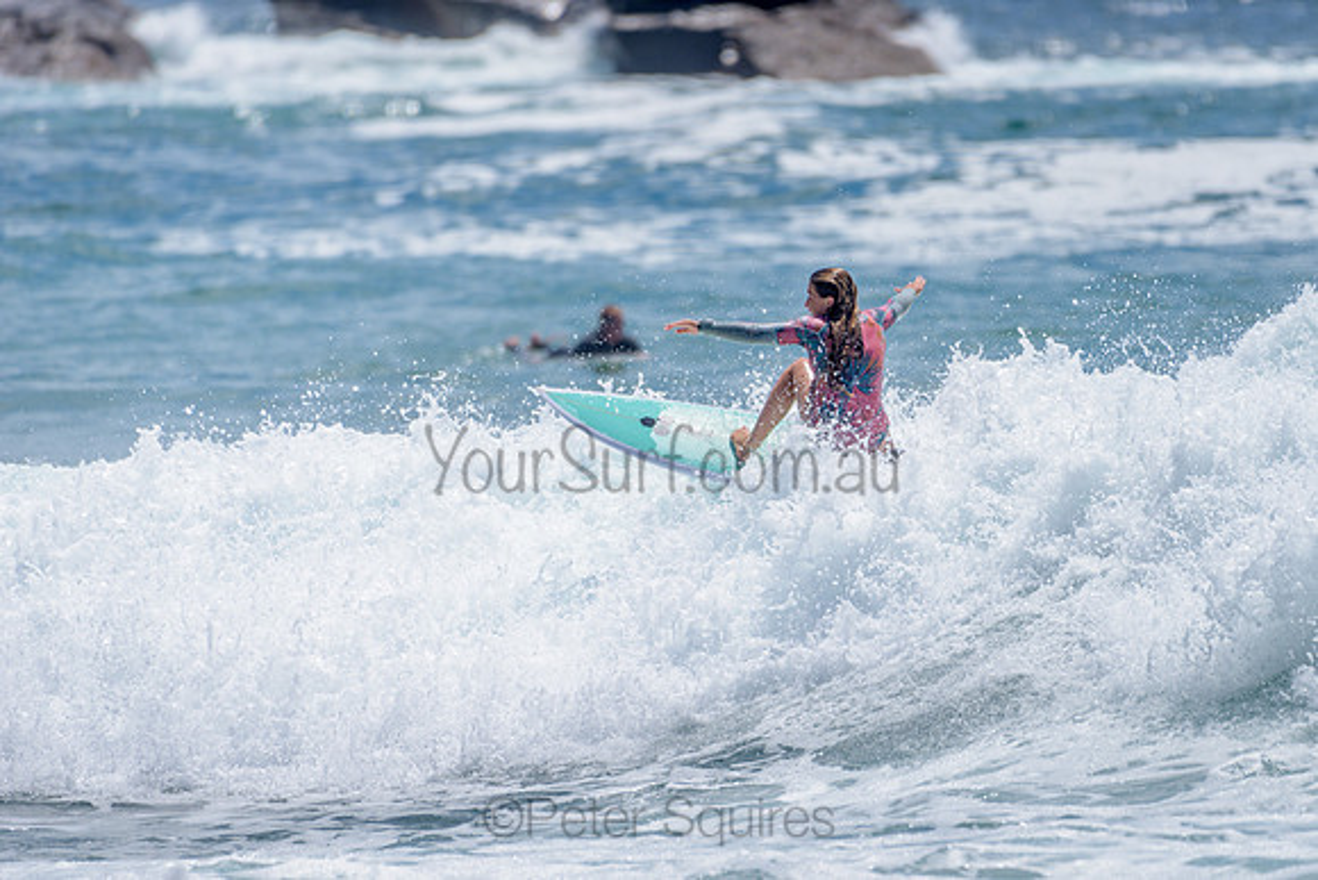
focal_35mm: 613
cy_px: 437
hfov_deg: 3.4
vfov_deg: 2.2
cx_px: 808
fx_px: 22451
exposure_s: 1/2000
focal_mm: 500
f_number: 5.6
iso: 125
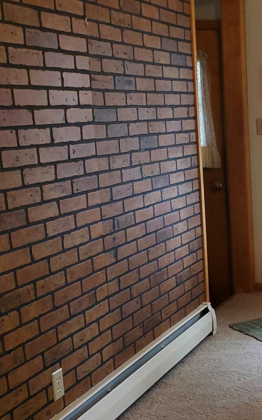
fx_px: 663
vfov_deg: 34.9
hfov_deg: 19.7
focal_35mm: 58
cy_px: 272
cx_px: 381
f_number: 2.4
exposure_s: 1/120
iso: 250
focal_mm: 4.3
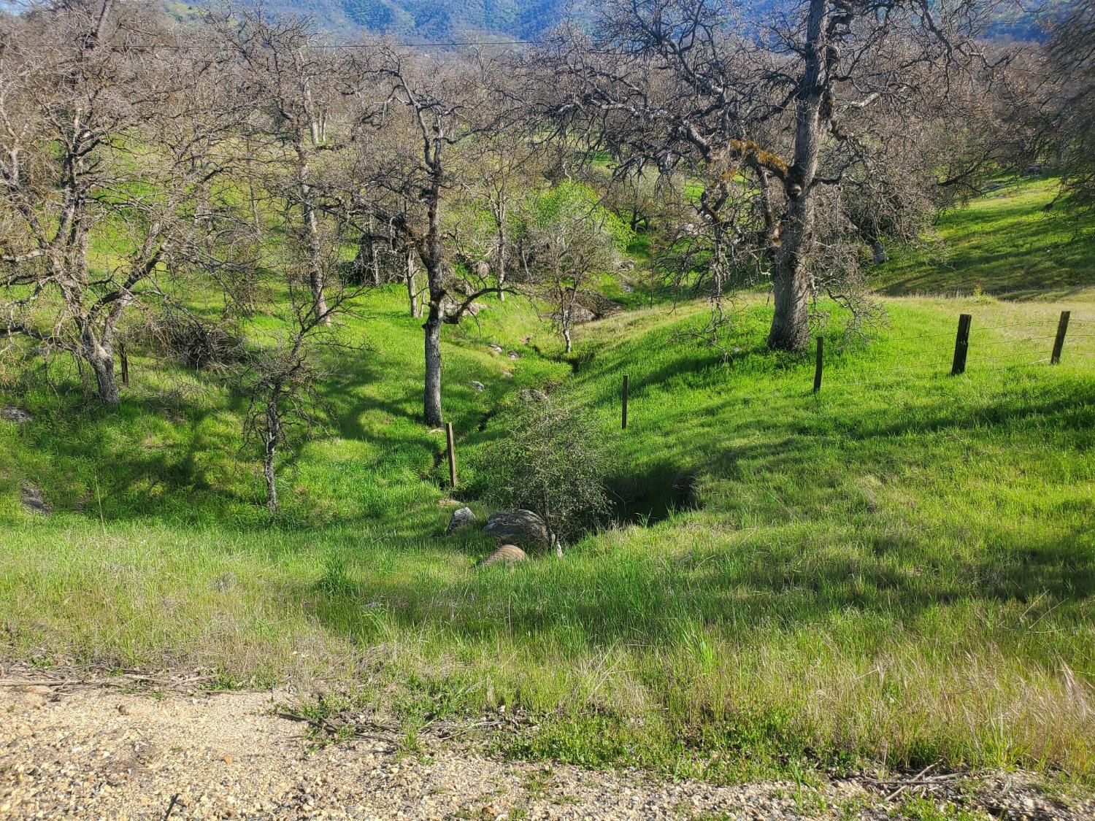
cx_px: 548
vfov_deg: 53.1
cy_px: 410
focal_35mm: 26
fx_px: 822
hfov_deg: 67.3
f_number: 2.4
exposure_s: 1/651
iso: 50
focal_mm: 4.3
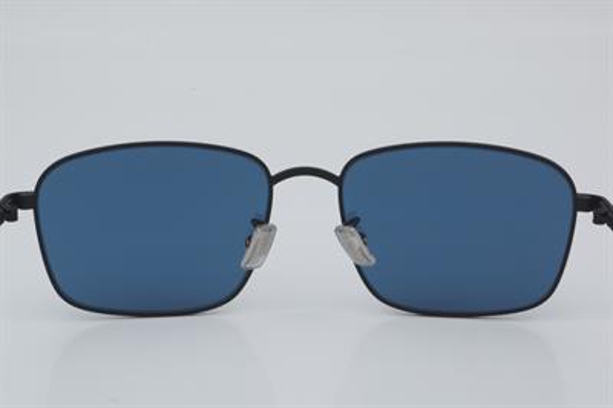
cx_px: 306
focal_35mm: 82
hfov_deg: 24.6
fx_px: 1404
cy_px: 204
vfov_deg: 16.5
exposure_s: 1/4
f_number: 32
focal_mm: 55
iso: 100
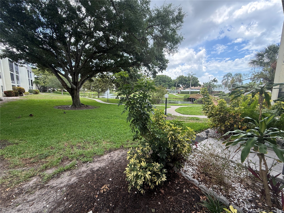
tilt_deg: -8.2
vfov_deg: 85.7
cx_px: 142
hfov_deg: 102.1
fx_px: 115
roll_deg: -0.8
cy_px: 106
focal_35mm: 14
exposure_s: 1/277
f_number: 2.2
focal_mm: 2.22
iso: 64
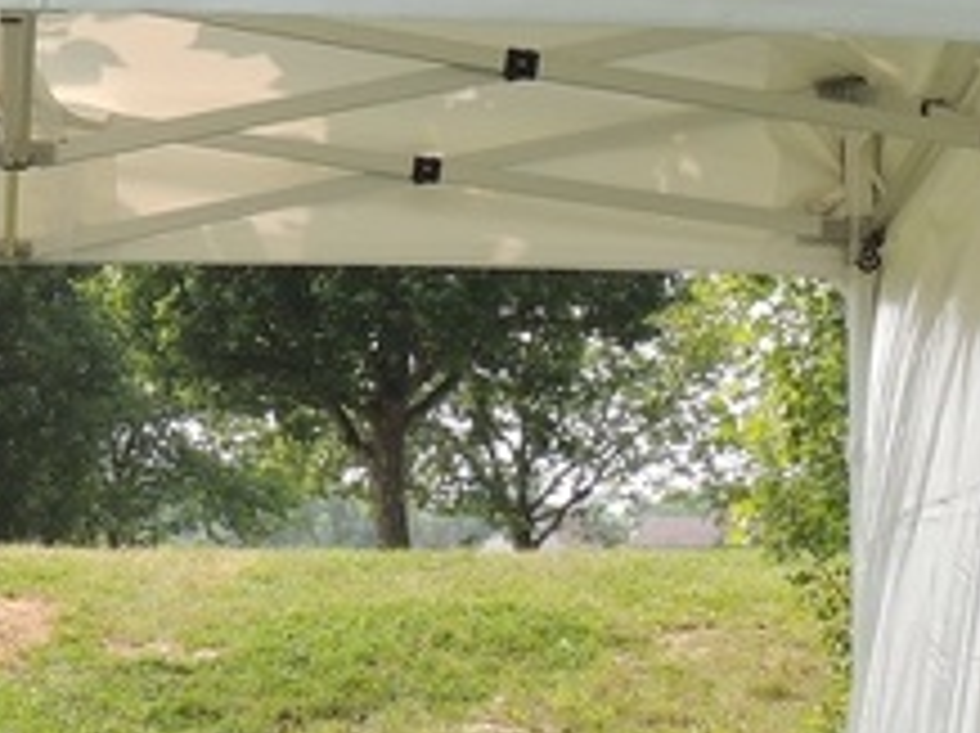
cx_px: 256
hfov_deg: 9.8
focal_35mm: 202
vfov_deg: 7.3
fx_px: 5712
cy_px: 890
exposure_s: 1/400
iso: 100
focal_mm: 9.8
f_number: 3.7
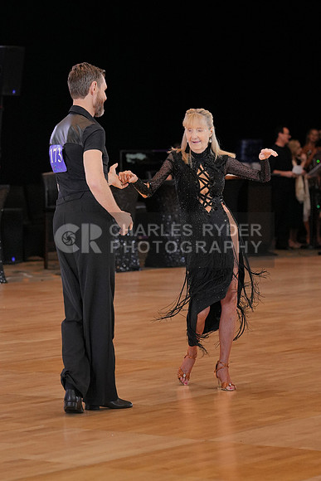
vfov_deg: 14.2
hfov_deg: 9.5
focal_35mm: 145
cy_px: 240
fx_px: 1938
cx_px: 160
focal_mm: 97
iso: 2000
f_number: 3.5
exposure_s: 1/500
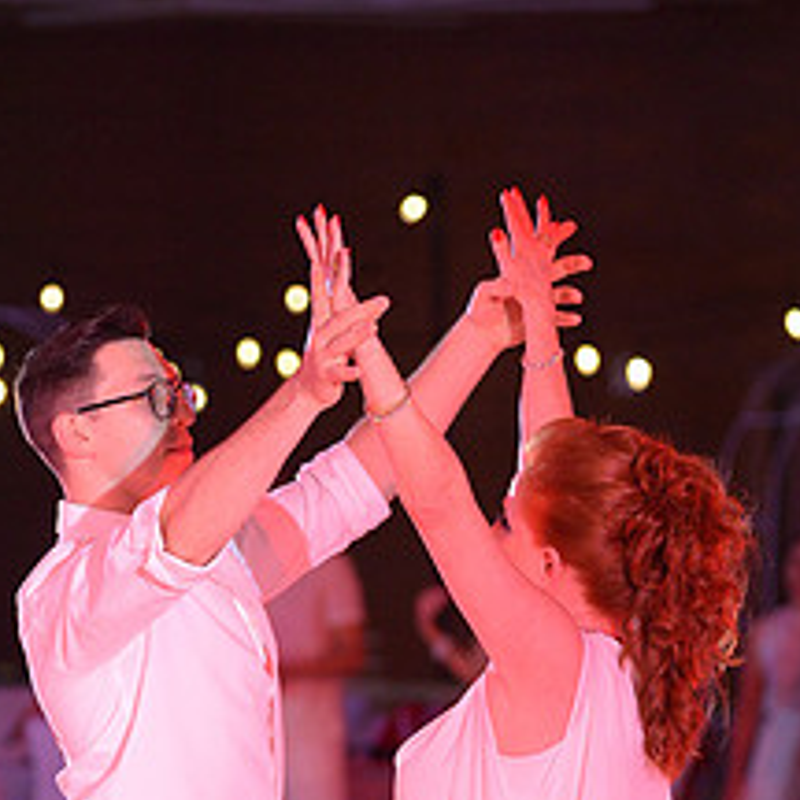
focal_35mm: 273
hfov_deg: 6.4
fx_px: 7138
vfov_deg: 6.4
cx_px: 335
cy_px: 981
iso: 3200
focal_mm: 120
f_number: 4
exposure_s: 1/250
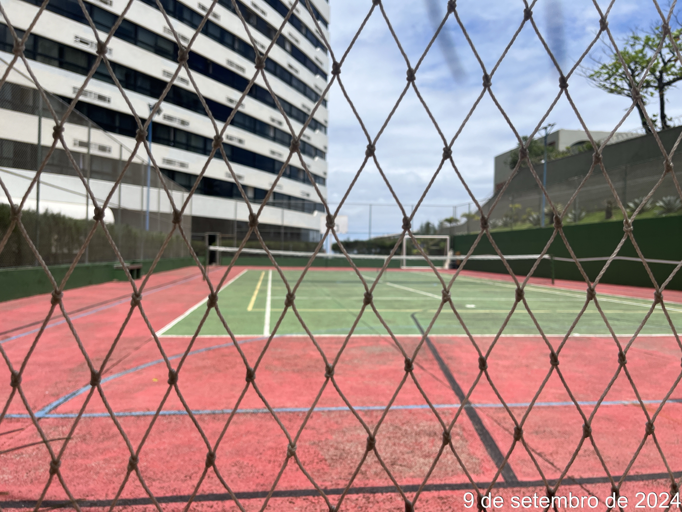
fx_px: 512
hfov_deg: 67.3
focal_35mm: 26
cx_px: 341
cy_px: 256
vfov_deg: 53.1
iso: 50
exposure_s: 1/5076
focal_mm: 5.1
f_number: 1.6
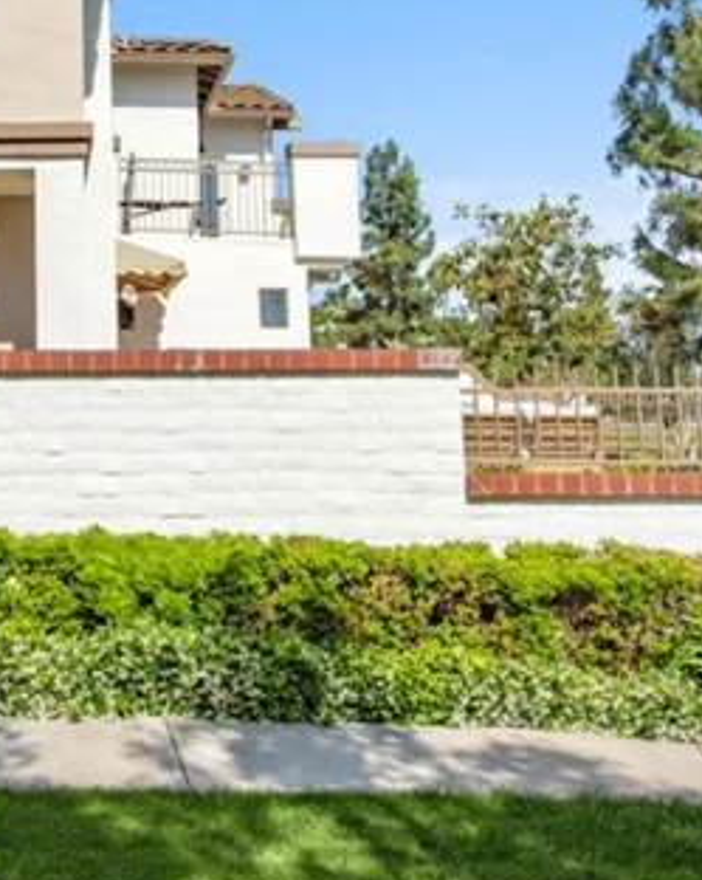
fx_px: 1118
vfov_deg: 42.1
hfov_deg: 32.4
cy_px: 265
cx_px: 20
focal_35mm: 43
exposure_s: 1/500
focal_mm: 17
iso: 200
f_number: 11
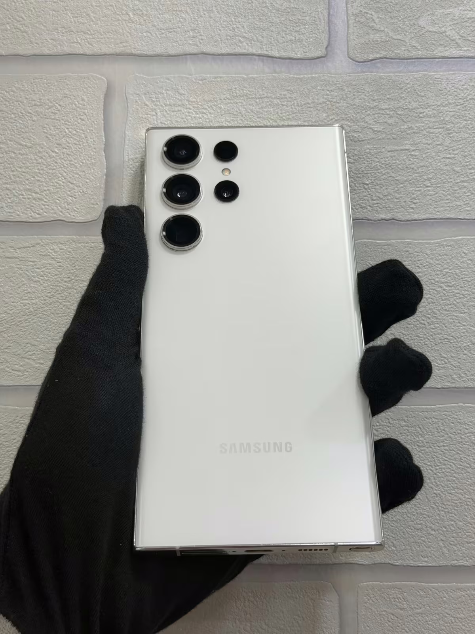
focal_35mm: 48
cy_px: 317
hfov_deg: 30.3
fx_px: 878
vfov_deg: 39.7
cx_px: 238
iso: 50
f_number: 1.78
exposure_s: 1/121
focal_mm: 6.76
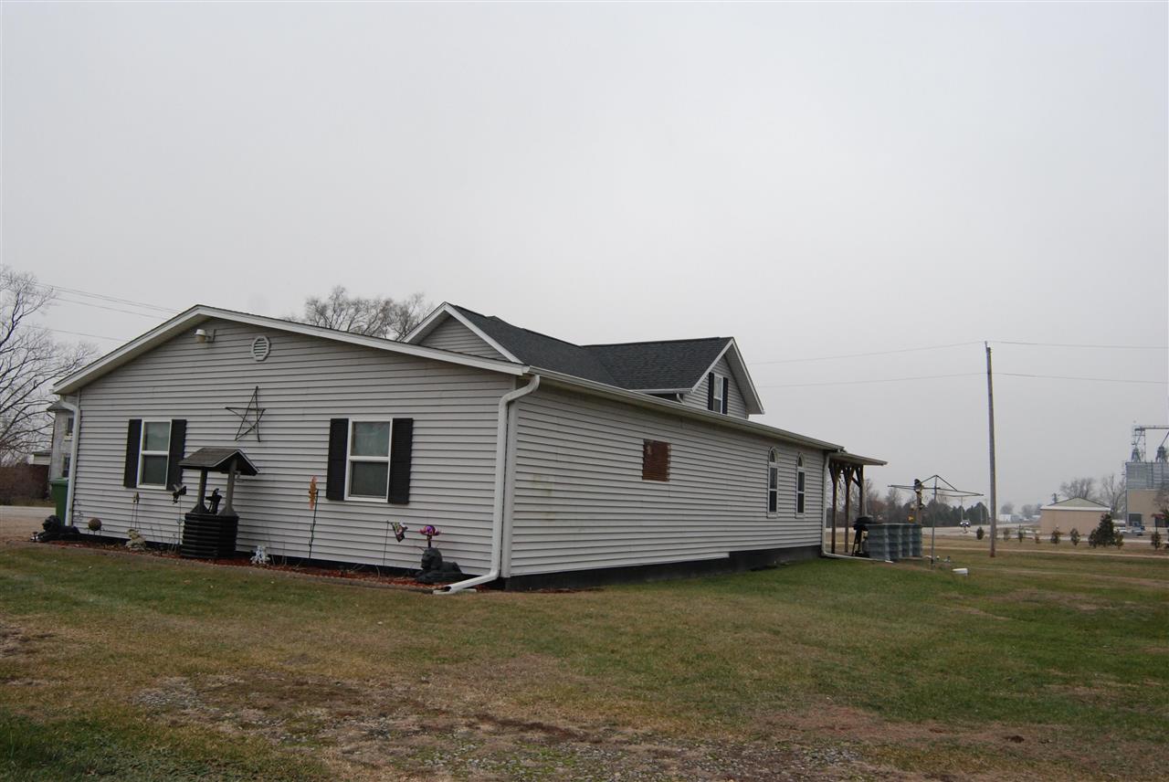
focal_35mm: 30
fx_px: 975
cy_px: 391
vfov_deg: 43.7
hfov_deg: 61.9
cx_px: 584
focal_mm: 20
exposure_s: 1/250
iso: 800
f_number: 8
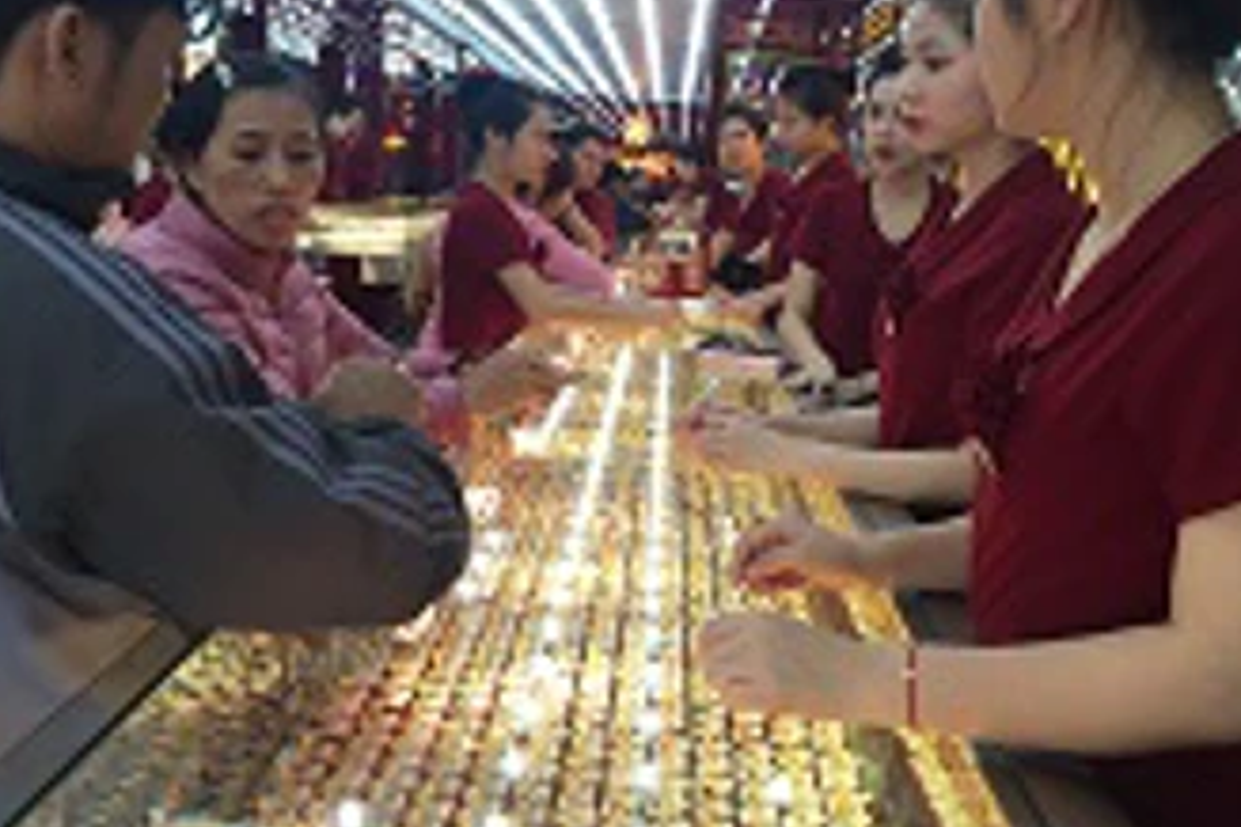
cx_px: 657
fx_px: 1241
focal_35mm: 36
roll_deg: -5.7
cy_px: 357
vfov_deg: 36.8
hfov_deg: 53.1
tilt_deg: -7.1
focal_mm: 4.15
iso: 50
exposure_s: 1/120
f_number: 2.2
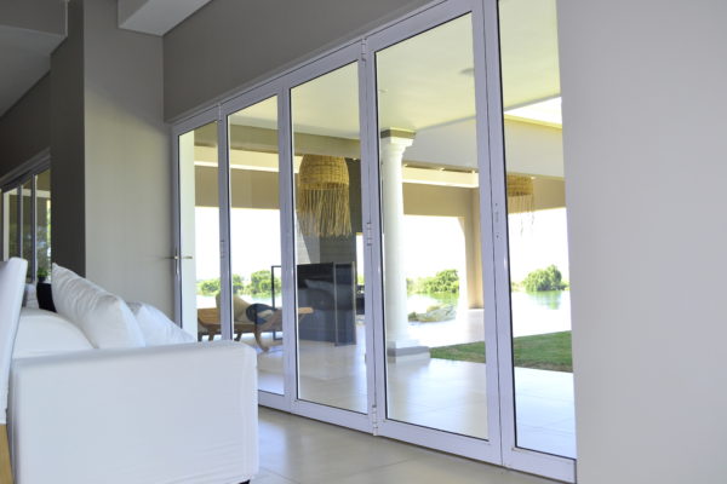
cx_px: 364
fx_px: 666
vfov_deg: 40.0
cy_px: 242
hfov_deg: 57.2
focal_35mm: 33
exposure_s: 1/200
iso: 400
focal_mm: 22
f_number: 5
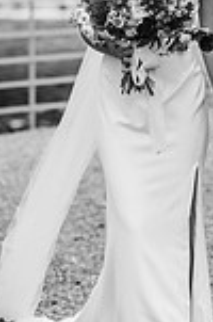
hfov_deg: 5.4
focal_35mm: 254
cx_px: 252
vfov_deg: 8.1
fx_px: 2264
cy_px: 92
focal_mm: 85
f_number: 2.2
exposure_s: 1/1250
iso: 100
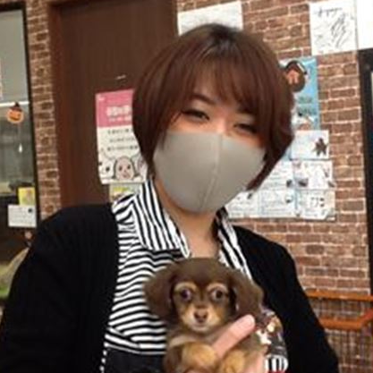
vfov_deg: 30.6
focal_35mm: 56
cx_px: 196
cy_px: 194
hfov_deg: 30.6
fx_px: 683
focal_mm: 2.03
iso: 64
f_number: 2.4
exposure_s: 1/30
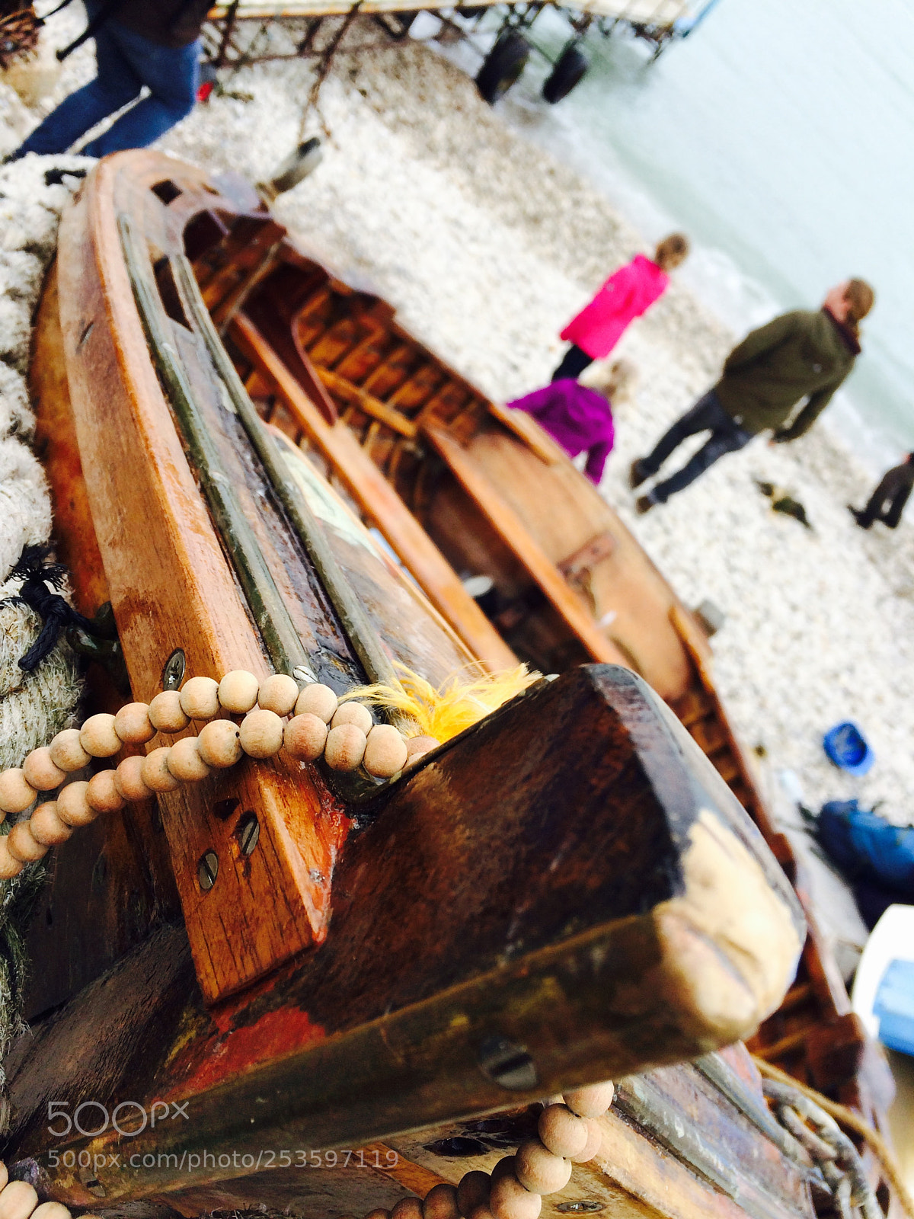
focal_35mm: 29
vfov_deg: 61.7
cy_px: 610
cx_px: 457
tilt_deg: -35.6
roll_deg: -44.7
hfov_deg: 48.2
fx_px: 1021
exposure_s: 1/562
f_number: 2.2
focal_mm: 4.15
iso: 32
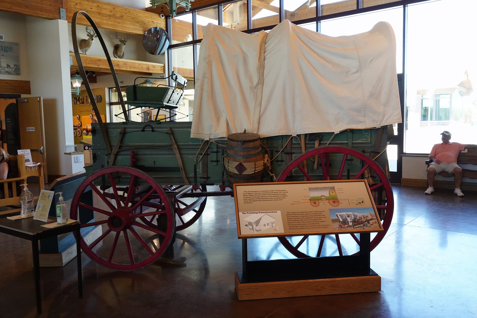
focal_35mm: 32
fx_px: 424
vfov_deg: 41.1
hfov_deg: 58.7
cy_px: 159
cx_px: 238
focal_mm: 32
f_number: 11
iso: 6400
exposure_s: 1/100
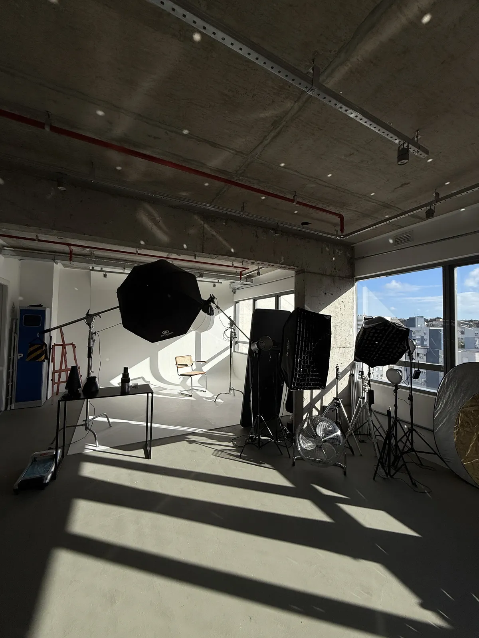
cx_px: 240
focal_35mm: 14
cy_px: 319
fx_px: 258
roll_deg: -0.6
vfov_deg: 102.1
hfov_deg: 85.7
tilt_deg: +2.9
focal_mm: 2.22
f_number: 2.2
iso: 50
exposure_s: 1/664
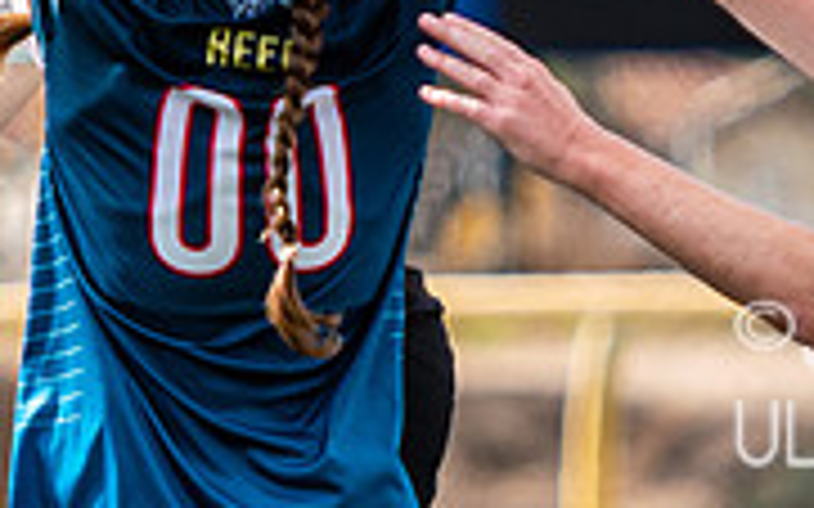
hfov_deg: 2.0
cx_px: 475
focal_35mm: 1053
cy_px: -61
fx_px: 23353
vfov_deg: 1.2
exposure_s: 1/1600
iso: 100
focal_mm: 140
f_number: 2.8
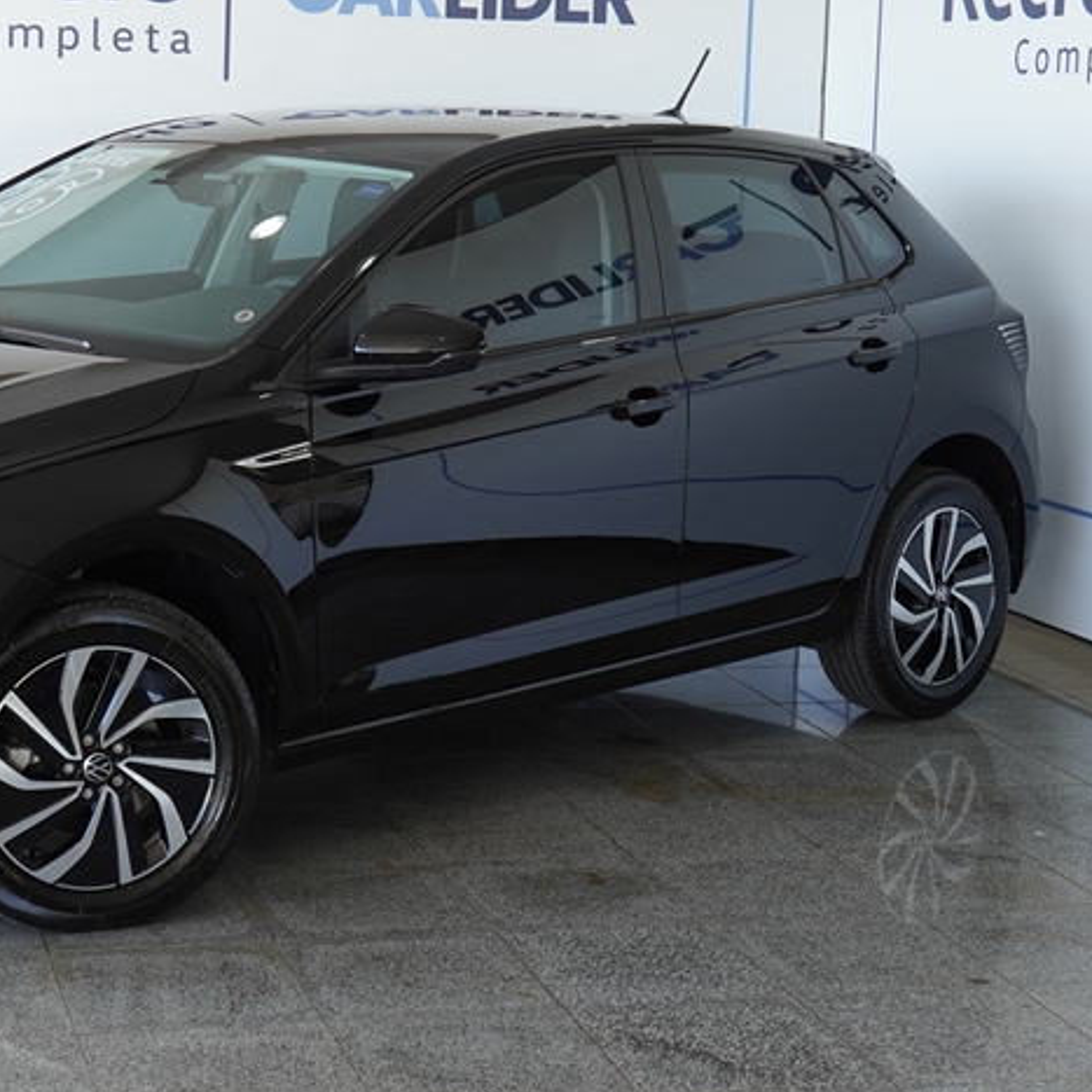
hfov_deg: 24.5
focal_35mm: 70
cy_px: 385
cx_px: 316
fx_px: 2496
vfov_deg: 24.6
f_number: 4
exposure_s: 1/160
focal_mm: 25
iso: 400
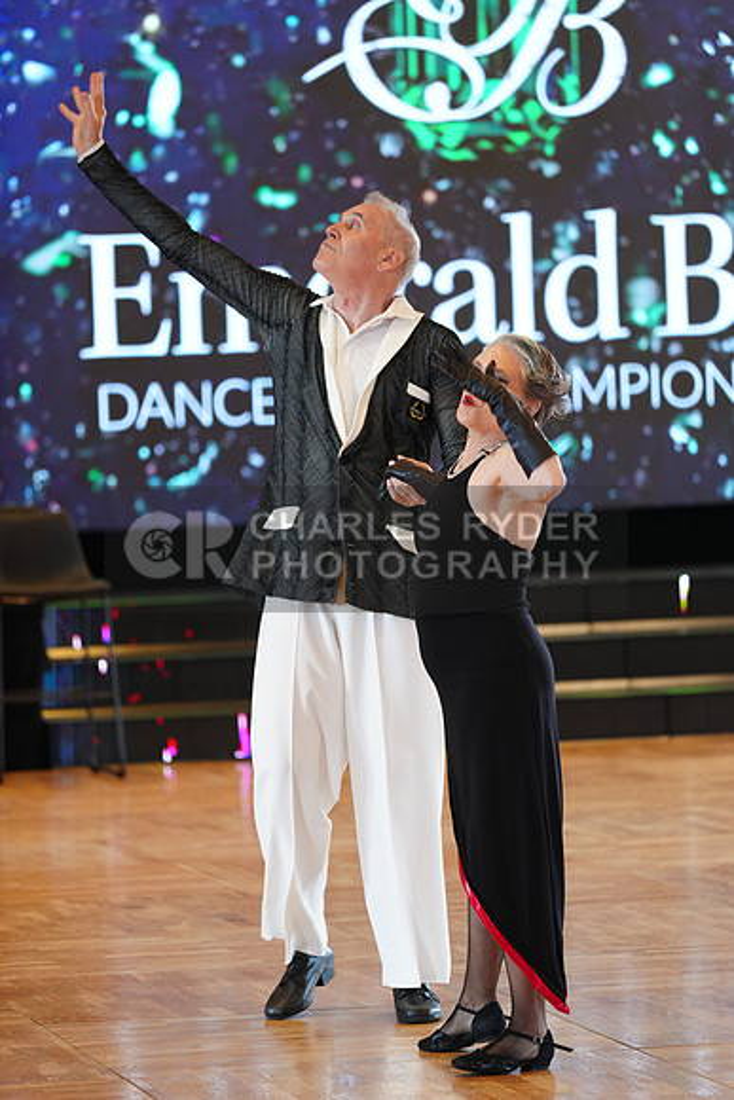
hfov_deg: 7.0
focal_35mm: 197
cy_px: 550
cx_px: 367
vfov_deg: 10.4
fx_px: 6021
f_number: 4
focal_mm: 197
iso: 1600
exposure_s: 1/200
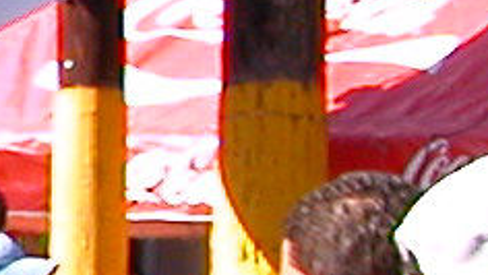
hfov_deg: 6.9
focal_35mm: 273
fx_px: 3534
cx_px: -1102
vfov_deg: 4.5
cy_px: 223
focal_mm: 5.6
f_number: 4.5
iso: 100
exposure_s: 1/210
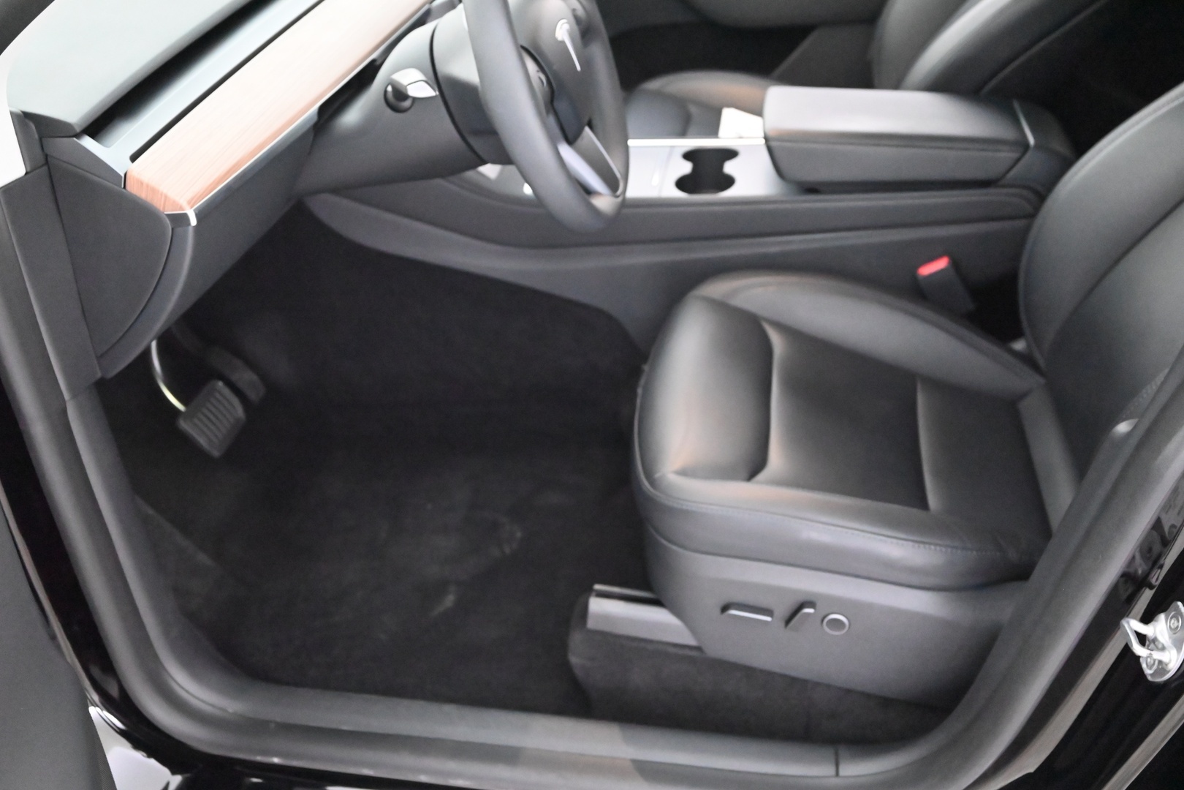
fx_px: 1102
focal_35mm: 34
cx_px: 592
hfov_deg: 56.5
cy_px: 395
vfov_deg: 39.4
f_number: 5
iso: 18000
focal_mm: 33.5
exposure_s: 1/60
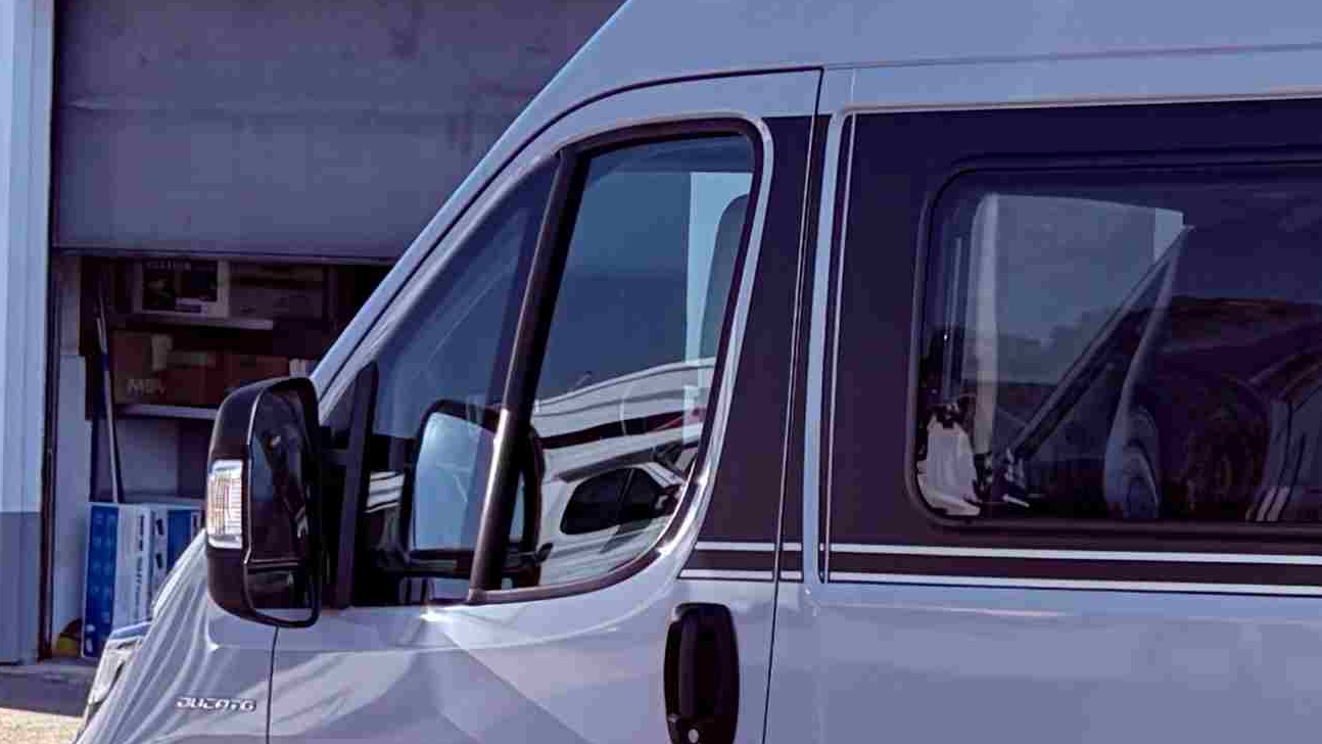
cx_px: 1817
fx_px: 4382
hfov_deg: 16.1
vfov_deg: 9.7
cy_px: 516
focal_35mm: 125
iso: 50
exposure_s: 1/2141
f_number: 1.6
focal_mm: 5.96
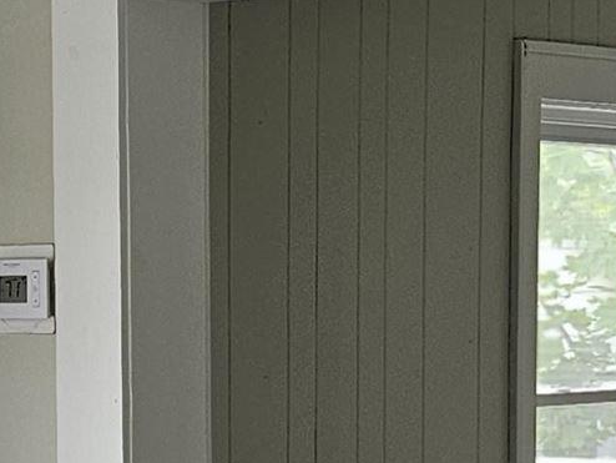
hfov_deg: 13.7
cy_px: 557
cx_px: 110
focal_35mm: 143
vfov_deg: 10.2
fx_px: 2546
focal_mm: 5.4
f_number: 1.8
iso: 125
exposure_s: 1/120
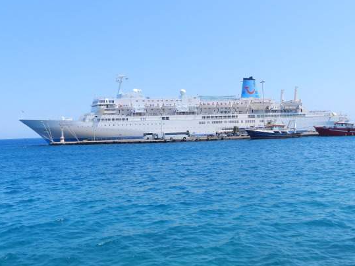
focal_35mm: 38
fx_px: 390
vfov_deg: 37.7
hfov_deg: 49.0
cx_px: 176
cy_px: 120
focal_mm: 5.6
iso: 160
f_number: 3.7
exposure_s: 1/1500
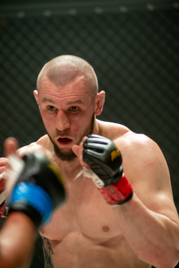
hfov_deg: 8.1
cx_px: 90
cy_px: 134
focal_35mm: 170
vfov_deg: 12.1
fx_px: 1267
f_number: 4
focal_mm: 170
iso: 640
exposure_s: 1/320
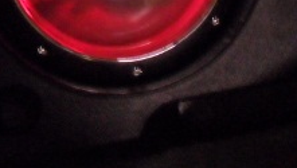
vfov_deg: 13.9
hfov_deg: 24.8
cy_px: -34
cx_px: 203
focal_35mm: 85
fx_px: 670
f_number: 3.5
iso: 800
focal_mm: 4.9
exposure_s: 1/8
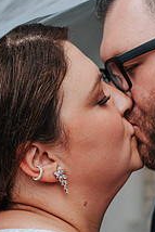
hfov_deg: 13.0
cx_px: 113
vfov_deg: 19.4
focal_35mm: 105
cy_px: 100
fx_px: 677
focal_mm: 50
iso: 180
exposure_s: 1/250
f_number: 4
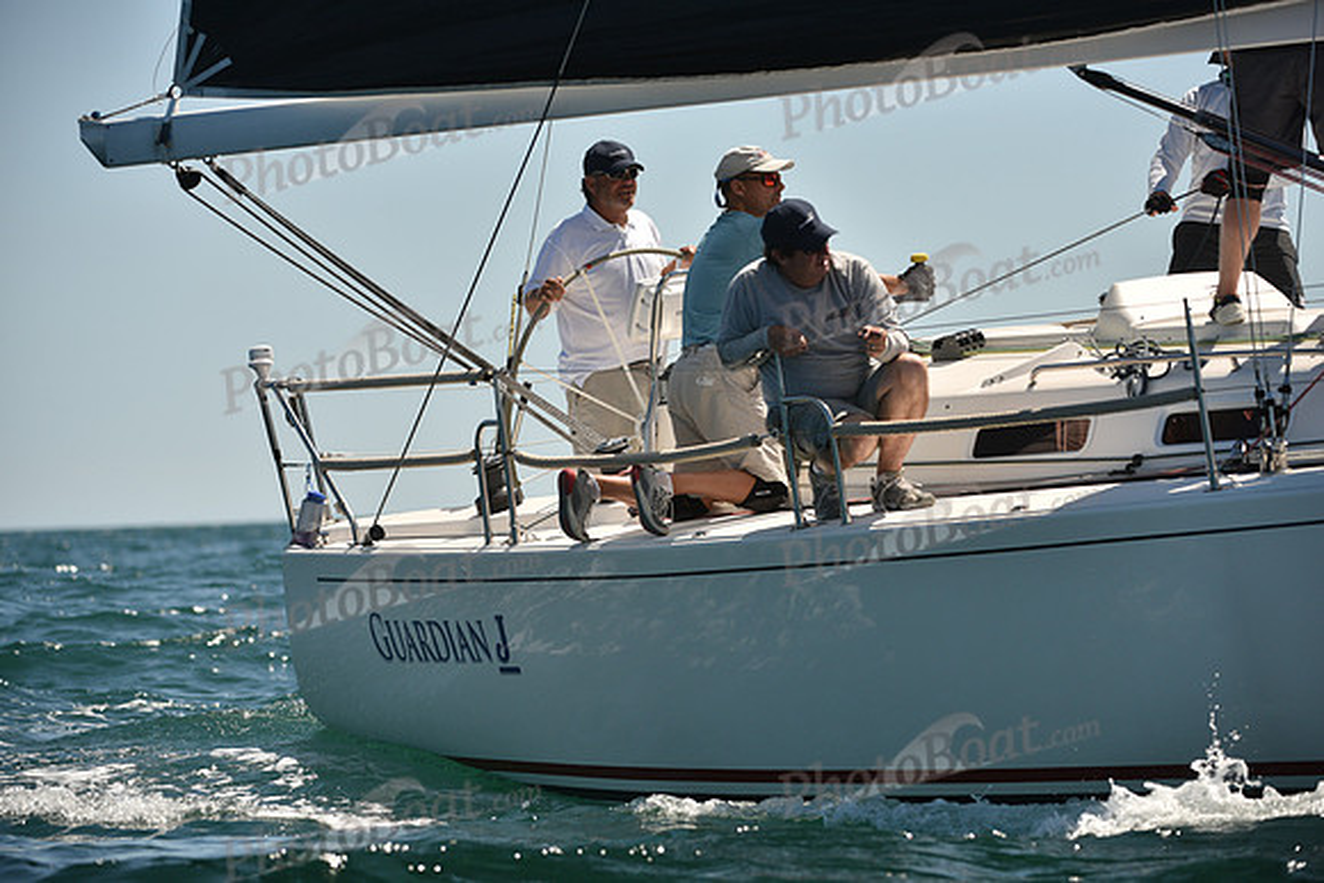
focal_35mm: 210
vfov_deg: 6.5
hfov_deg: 9.8
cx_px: 662
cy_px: 442
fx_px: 7725
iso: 250
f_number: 4.5
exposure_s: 1/2500
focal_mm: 210
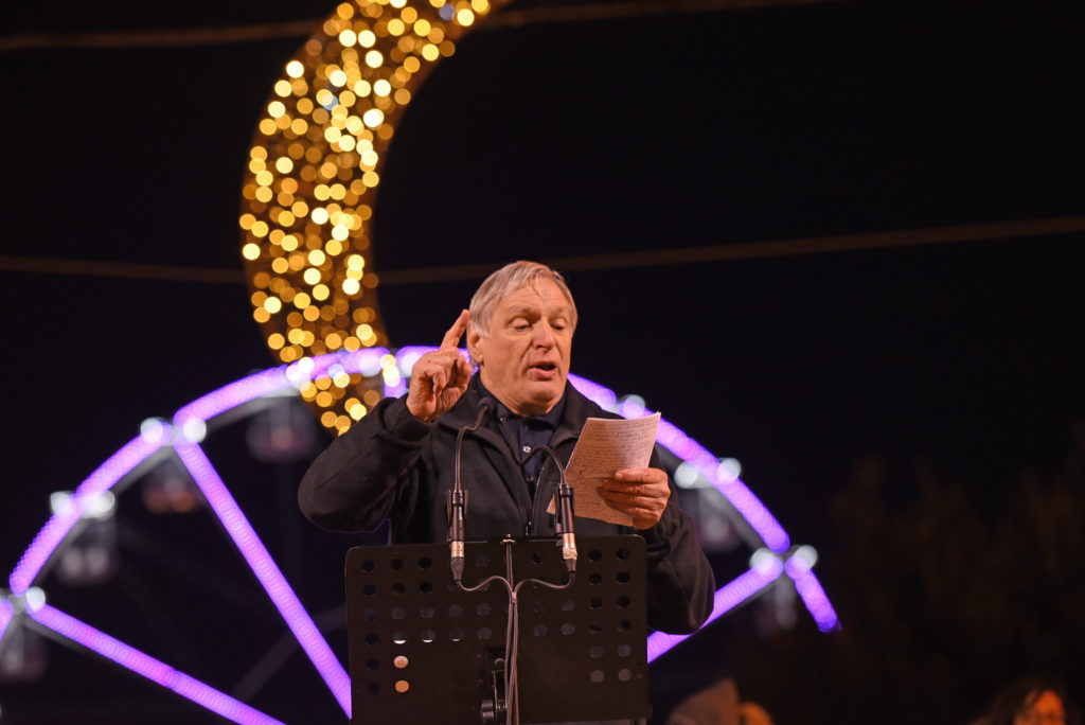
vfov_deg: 10.2
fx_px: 4071
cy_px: 362
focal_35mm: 135
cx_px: 542
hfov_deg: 15.2
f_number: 4
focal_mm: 135
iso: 1600
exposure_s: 1/200
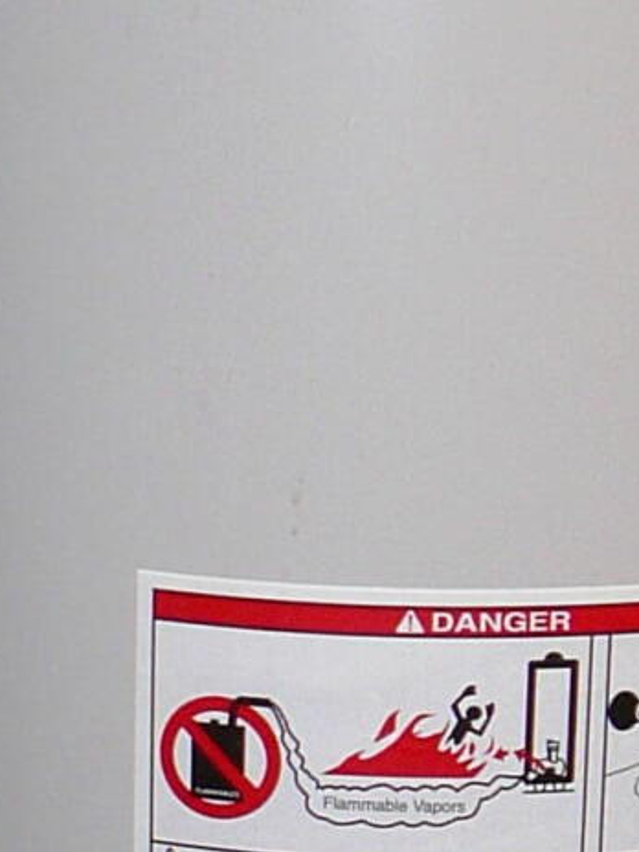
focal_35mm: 151
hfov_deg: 9.8
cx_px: 321
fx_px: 3717
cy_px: 749
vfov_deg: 13.0
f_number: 2.8
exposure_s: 1/30
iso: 100
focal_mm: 5.2
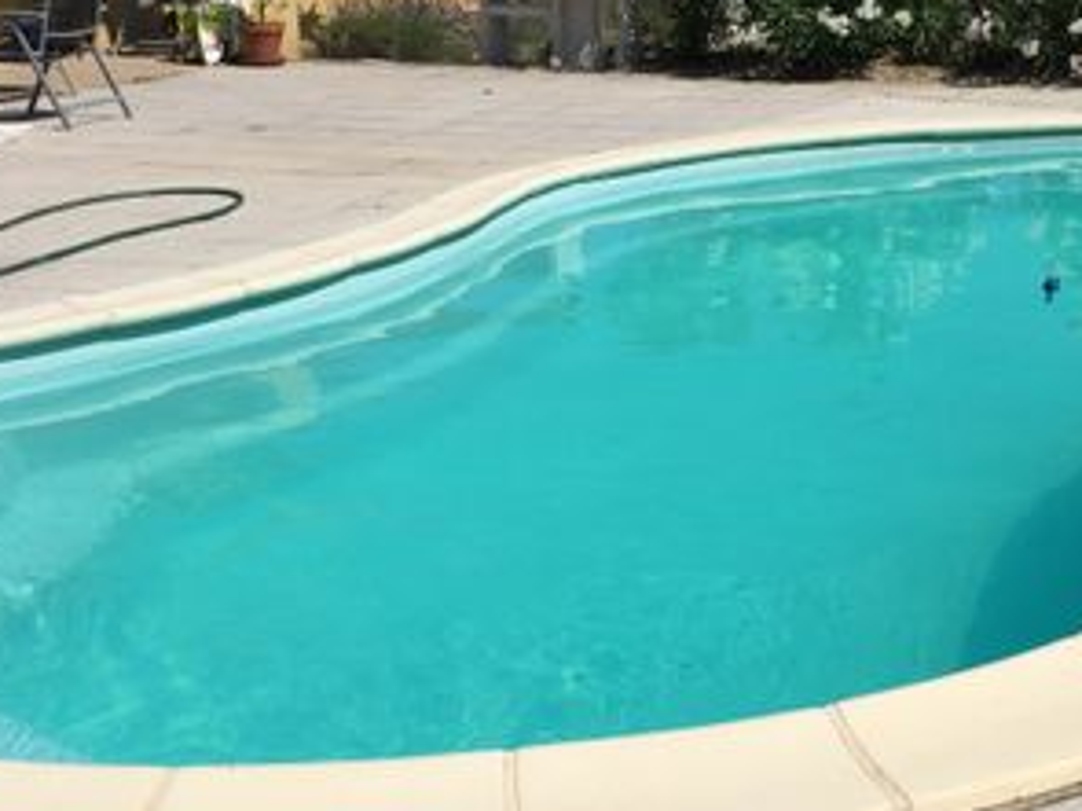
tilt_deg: -13.3
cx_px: 781
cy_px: 286
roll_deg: +0.2
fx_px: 1843
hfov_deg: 32.2
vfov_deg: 24.7
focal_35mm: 59
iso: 32
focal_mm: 4.15
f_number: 2.2
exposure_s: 1/5650
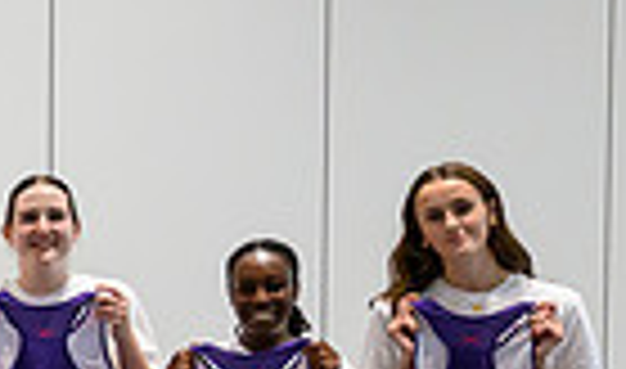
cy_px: 413
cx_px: -611
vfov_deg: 9.3
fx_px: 2251
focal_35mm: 134
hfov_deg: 13.6
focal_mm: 28.5
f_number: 2.8
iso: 4000
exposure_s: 1/400
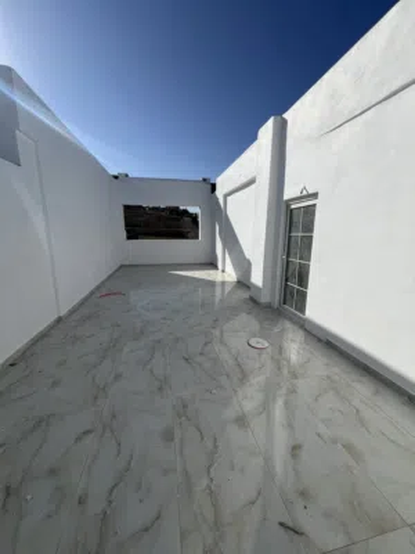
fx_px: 208
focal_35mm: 13
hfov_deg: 89.9
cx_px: 208
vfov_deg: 106.2
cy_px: 277
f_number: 1.8
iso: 32
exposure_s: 1/4785
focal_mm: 1.57
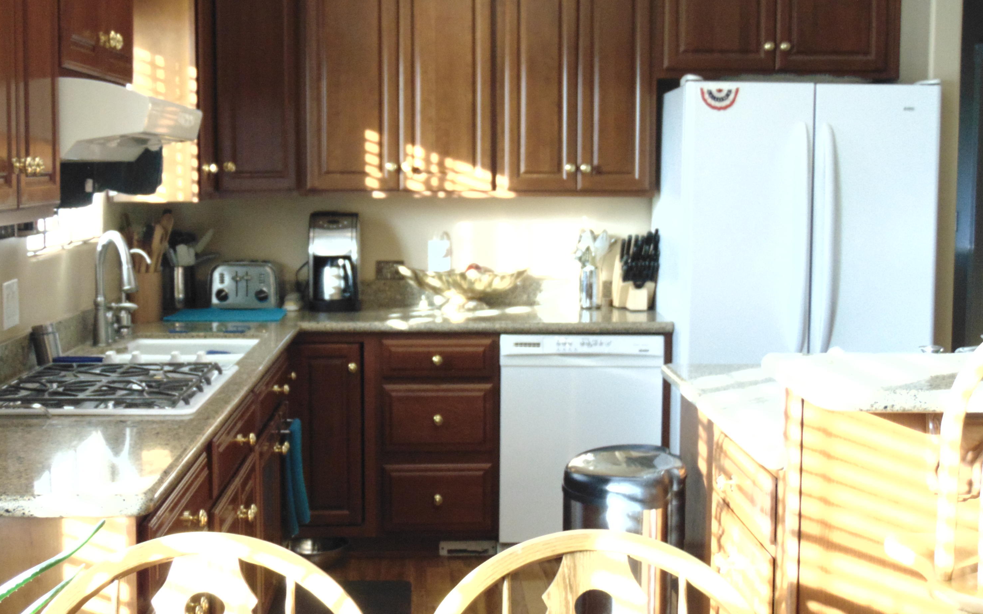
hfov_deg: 37.5
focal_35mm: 54
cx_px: 484
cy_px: 295
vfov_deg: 24.0
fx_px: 1447
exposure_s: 1/30
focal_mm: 9
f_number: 3.5
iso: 320
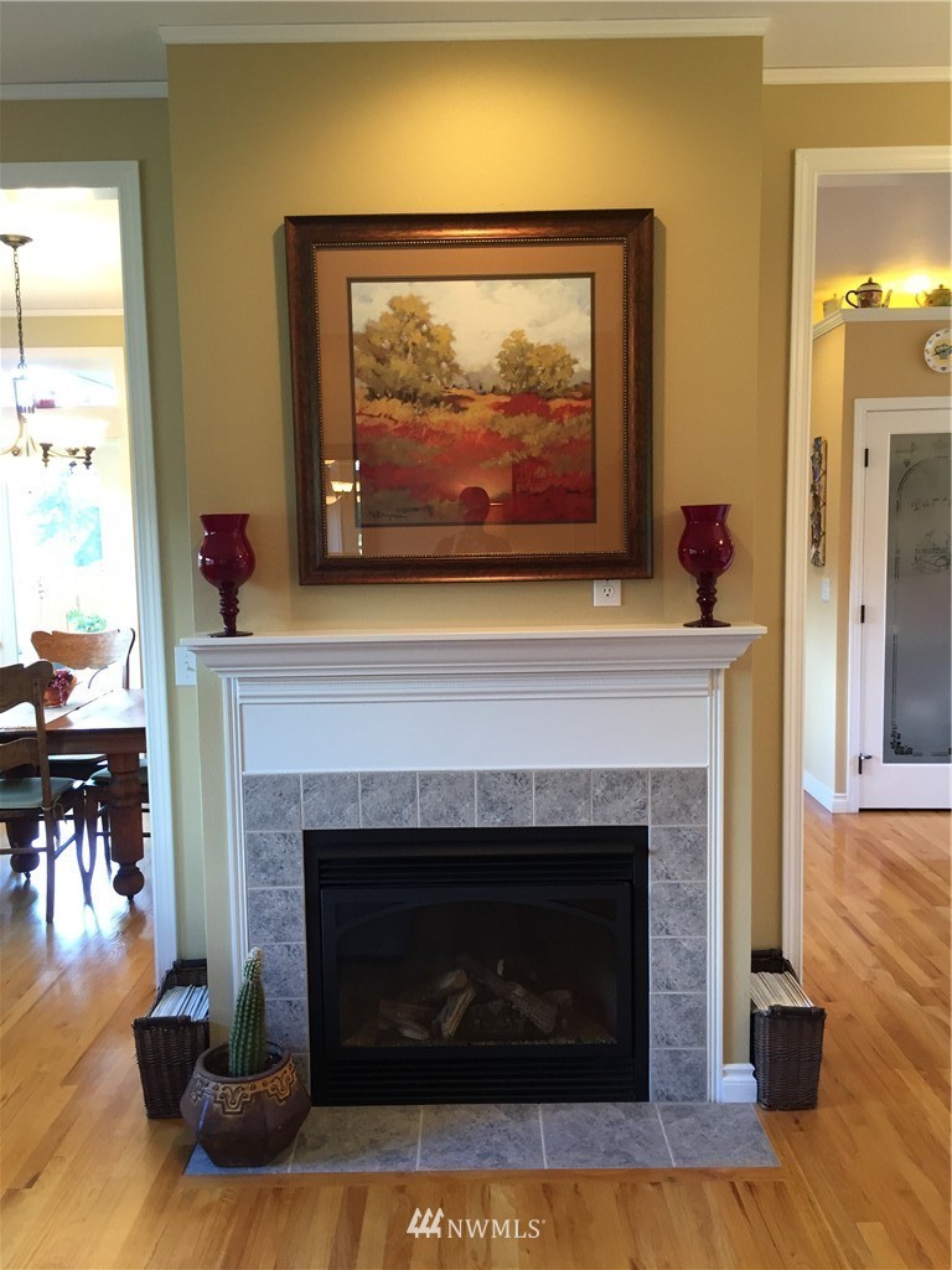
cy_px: 635
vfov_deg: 61.7
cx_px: 476
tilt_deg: -5.1
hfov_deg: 48.2
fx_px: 1063
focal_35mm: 29
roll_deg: +1.2
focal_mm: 4.15
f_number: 2.2
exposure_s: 1/30
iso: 80
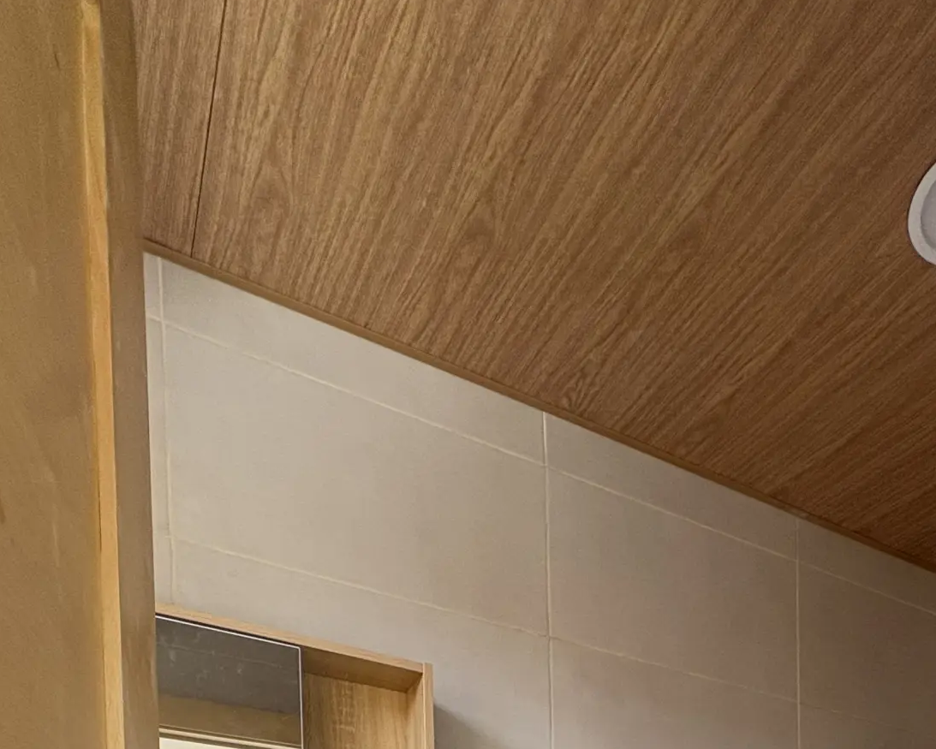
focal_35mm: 32
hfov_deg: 54.0
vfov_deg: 30.2
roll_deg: +0.6
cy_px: 1079
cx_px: 657
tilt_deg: -1.7
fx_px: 887
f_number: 2.2
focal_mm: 2.22
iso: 100
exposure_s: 1/135
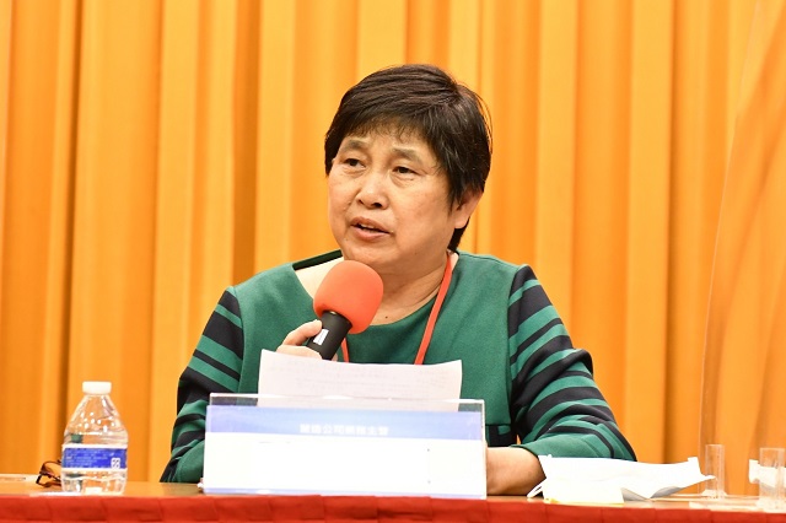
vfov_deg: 13.0
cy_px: 262
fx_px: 2291
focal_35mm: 105
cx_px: 393
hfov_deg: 19.5
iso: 3200
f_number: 3.2
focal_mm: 70
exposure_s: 1/125
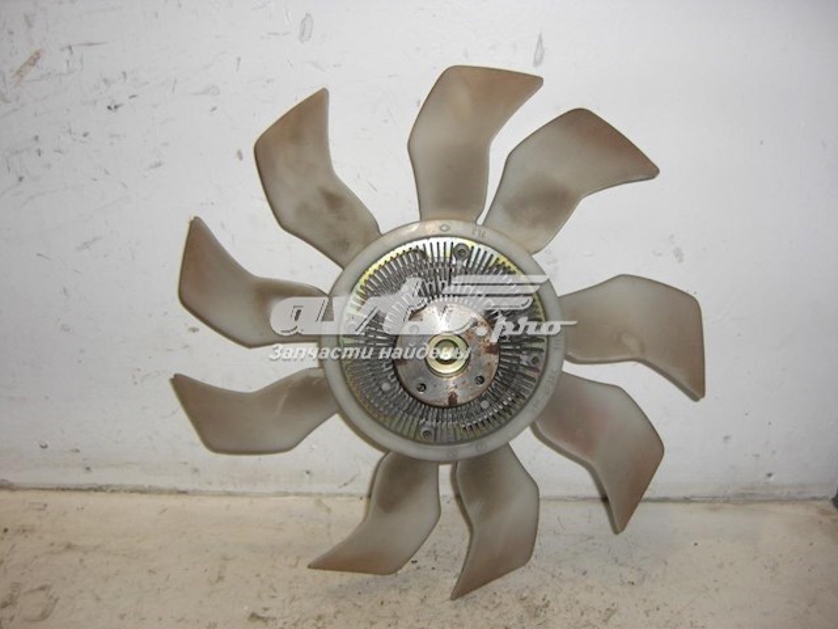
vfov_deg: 37.7
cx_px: 419
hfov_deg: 49.0
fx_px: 920
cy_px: 314
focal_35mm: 38
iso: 100
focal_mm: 7.9
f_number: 2.8
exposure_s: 1/60
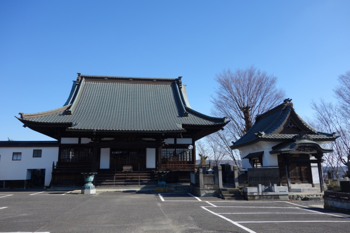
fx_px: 272
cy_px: 116
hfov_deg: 65.5
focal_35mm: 28
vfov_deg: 46.4
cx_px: 175
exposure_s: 1/400
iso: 125
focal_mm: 10.4
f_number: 5.6
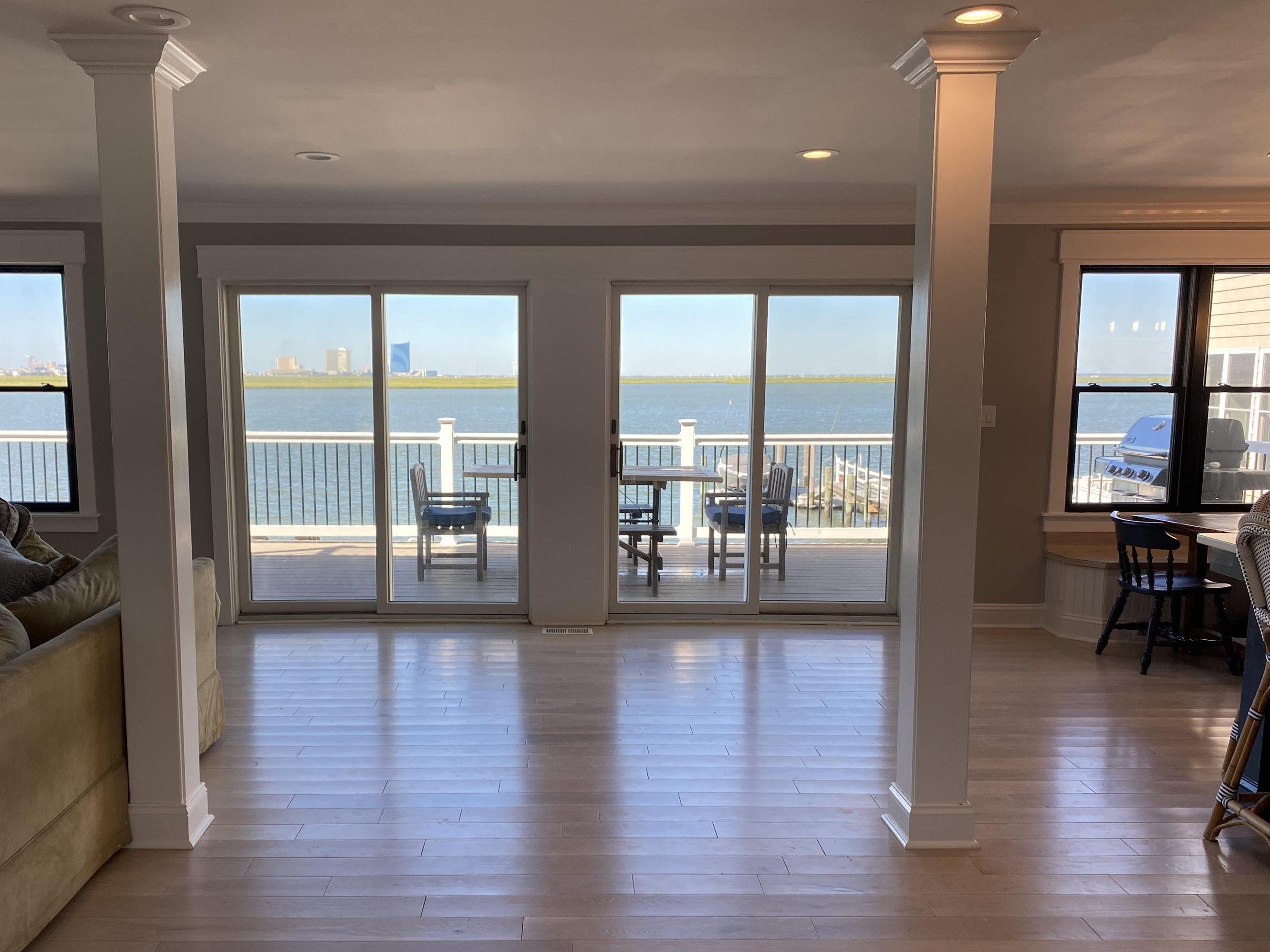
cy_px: 533
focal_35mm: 30
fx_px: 1101
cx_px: 557
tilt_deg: -7.5
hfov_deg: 59.8
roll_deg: +0.2
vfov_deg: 46.7
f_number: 1.8
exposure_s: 1/312
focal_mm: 4.25
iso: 32
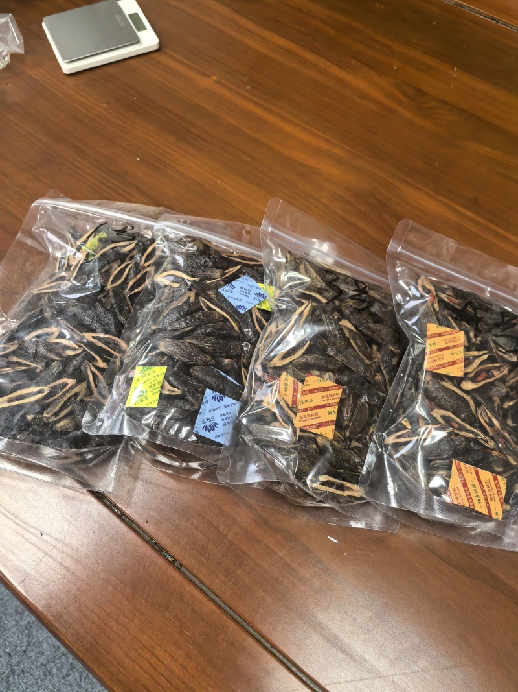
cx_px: 259
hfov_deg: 51.3
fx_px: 539
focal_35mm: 27
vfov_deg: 65.3
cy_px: 346
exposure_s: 1/57.4
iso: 320
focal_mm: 5.75
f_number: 2
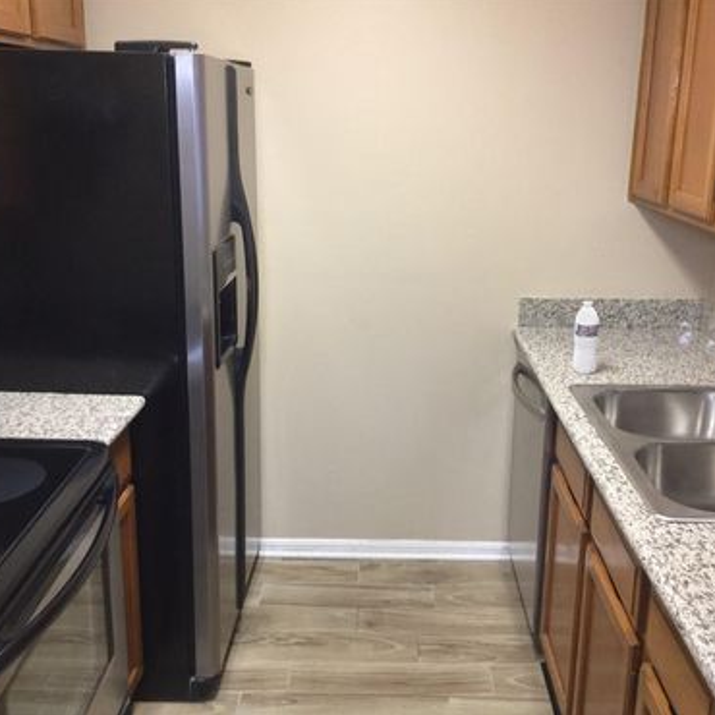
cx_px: 394
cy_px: 357
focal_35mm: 37
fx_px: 865
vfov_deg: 44.9
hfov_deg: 44.9
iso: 125
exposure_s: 1/30
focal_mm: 3.3
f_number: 2.4
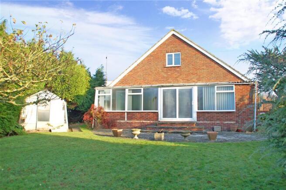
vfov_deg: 47.9
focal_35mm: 27
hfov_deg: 67.4
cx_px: 143
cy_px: 95
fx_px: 214
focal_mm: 18
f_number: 6.3
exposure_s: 1/160
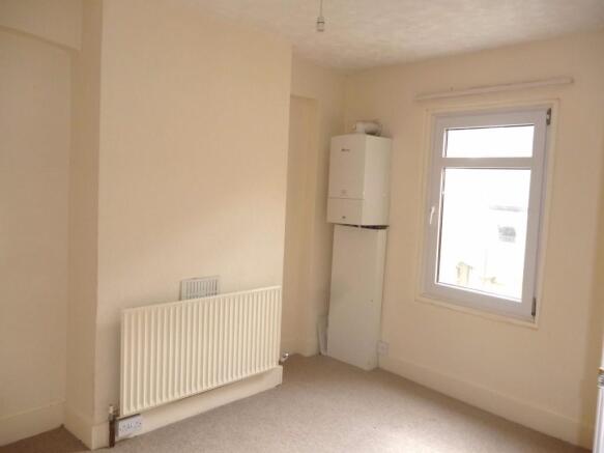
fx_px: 488
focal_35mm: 28
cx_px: 302
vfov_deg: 49.7
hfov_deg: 63.5
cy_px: 226
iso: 160
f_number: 3.1
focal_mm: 5
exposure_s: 1/60
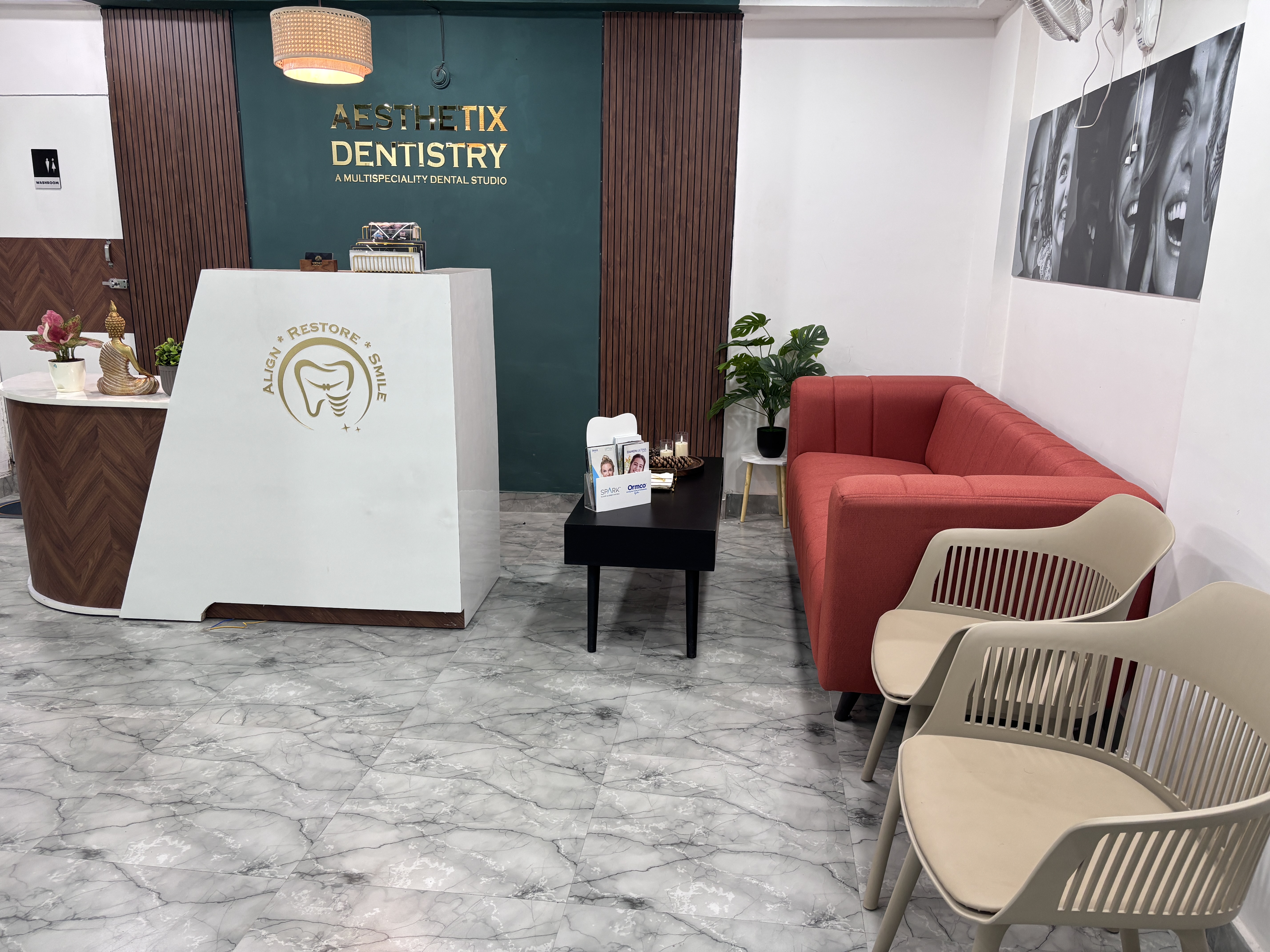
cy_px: 476
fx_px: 954
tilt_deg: -13.9
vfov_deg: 53.1
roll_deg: -1.4
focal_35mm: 26
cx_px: 635
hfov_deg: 67.3
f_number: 1.6
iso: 125
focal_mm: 5.96
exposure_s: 1/100
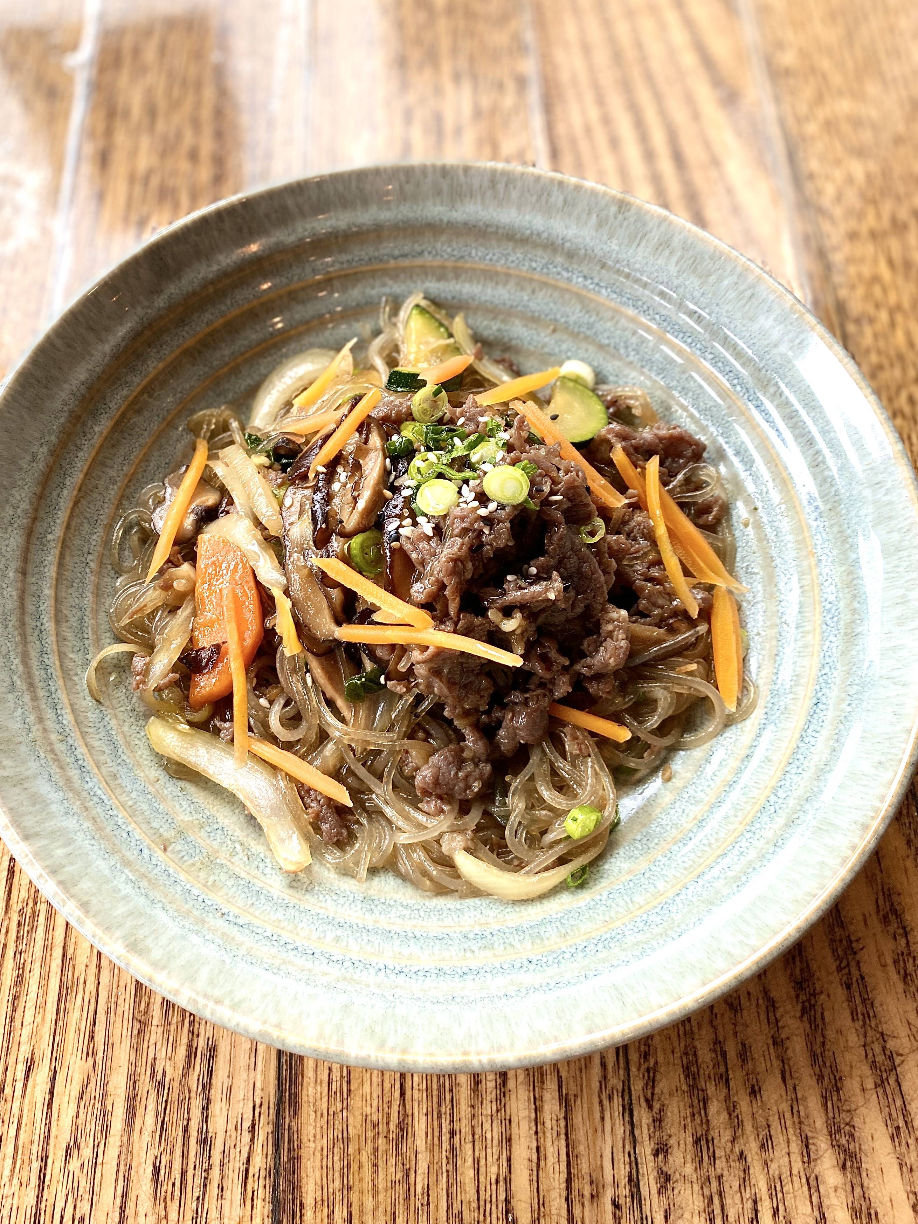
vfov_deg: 59.9
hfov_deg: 46.6
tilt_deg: -64.0
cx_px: 389
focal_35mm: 30
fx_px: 1061
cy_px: 560
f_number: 1.8
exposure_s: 1/121
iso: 80
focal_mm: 4.25
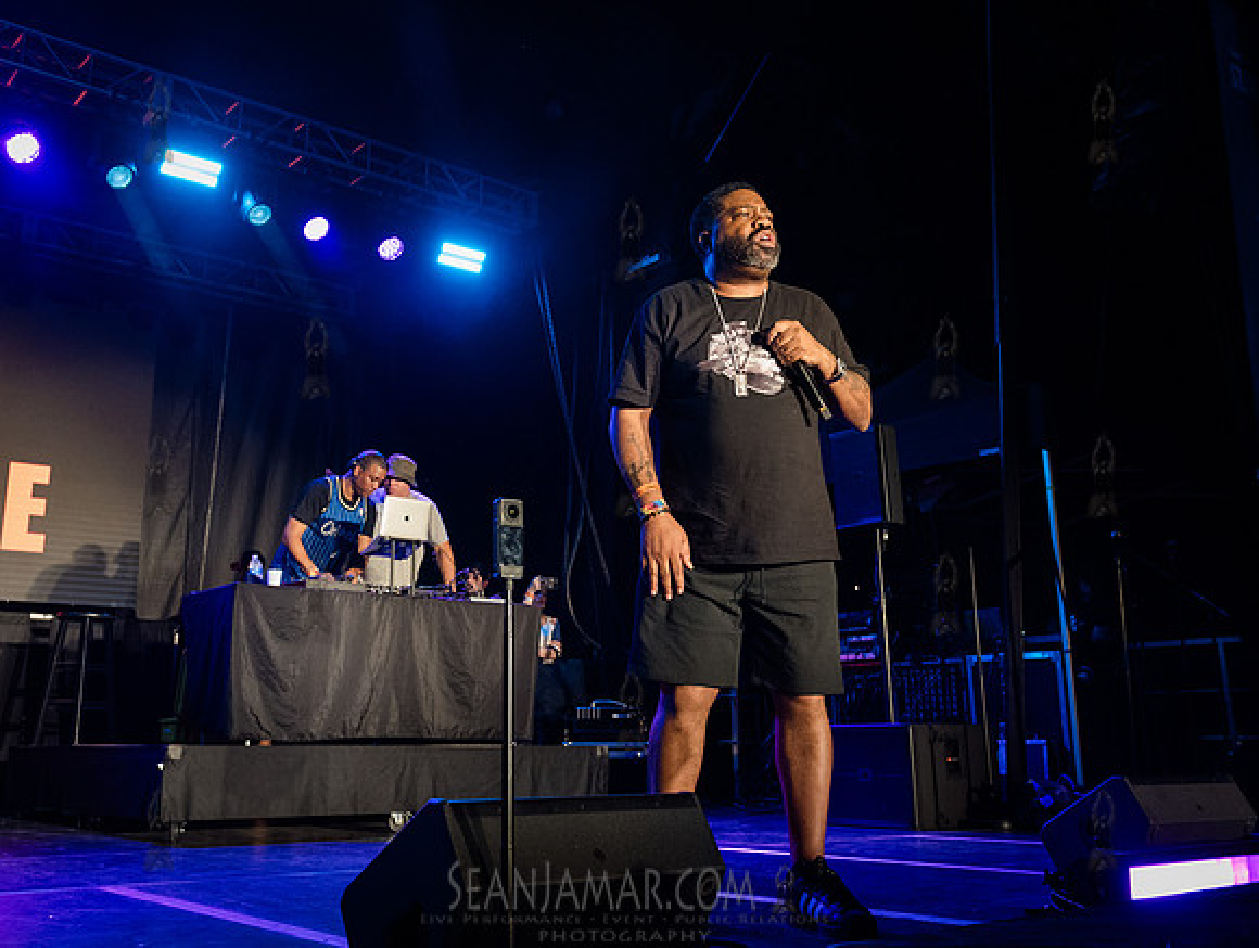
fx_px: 1268
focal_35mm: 35
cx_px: 570
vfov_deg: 40.9
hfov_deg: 52.7
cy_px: 404
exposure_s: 1/500
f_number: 4
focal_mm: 28
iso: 4000
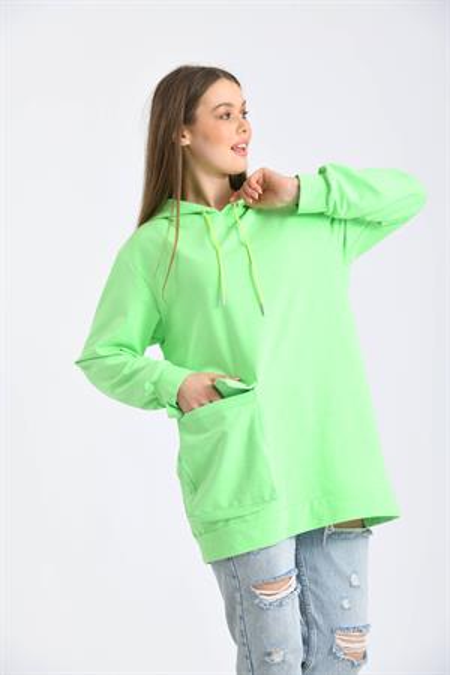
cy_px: 338
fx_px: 2719
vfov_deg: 14.2
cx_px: 225
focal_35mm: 145
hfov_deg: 9.5
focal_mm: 145
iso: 100
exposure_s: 1/160
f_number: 9
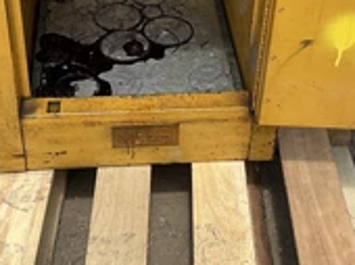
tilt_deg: -33.5
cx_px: 178
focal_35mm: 66
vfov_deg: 21.9
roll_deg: -1.3
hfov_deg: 29.4
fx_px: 676
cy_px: 52
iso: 25
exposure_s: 1/978
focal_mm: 3
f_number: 1.8
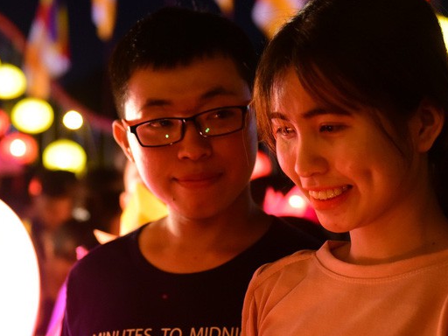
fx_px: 1191
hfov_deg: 21.3
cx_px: 229
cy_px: 251
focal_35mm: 92
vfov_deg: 16.0
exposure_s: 1/125
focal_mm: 50
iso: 4000
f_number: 2.8
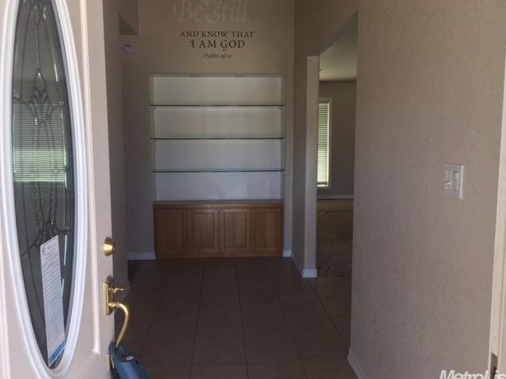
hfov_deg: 58.4
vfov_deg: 45.4
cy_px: 184
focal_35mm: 31
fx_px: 453
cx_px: 253
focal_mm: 4.15
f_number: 2.2
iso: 25
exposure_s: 1/40
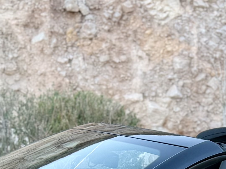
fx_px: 836
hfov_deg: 15.4
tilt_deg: -17.0
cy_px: 357
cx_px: 136
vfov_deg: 10.5
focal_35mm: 128
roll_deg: -3.2
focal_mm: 6.76
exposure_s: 1/128
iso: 50
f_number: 1.78
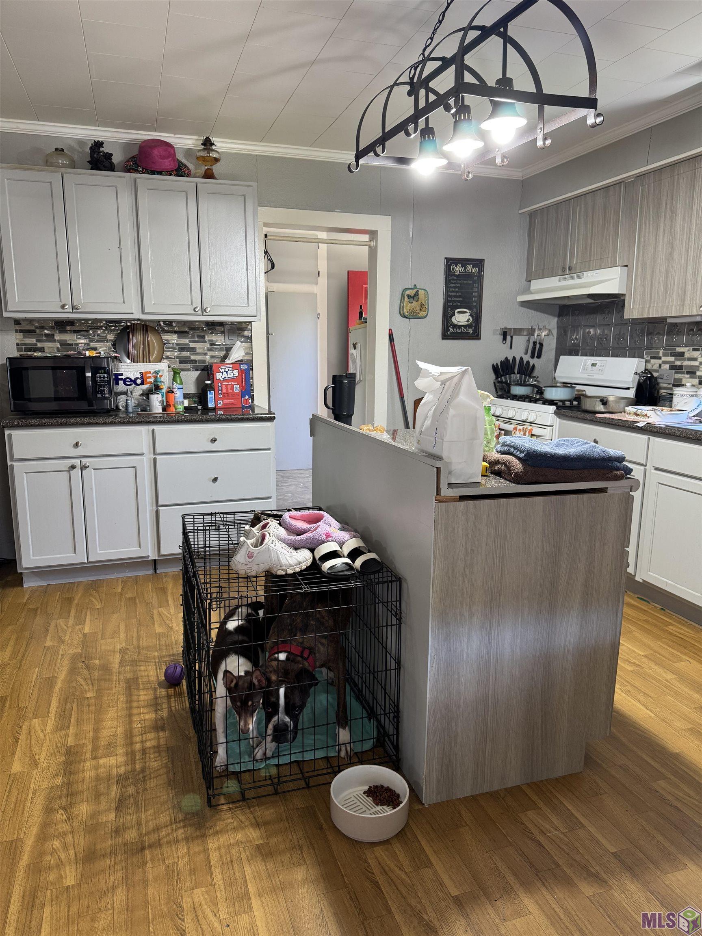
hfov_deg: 56.8
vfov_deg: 71.6
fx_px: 649
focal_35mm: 24
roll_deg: +0.2
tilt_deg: -11.1
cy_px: 468
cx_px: 351
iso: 160
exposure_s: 1/60
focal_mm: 6.76
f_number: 1.78
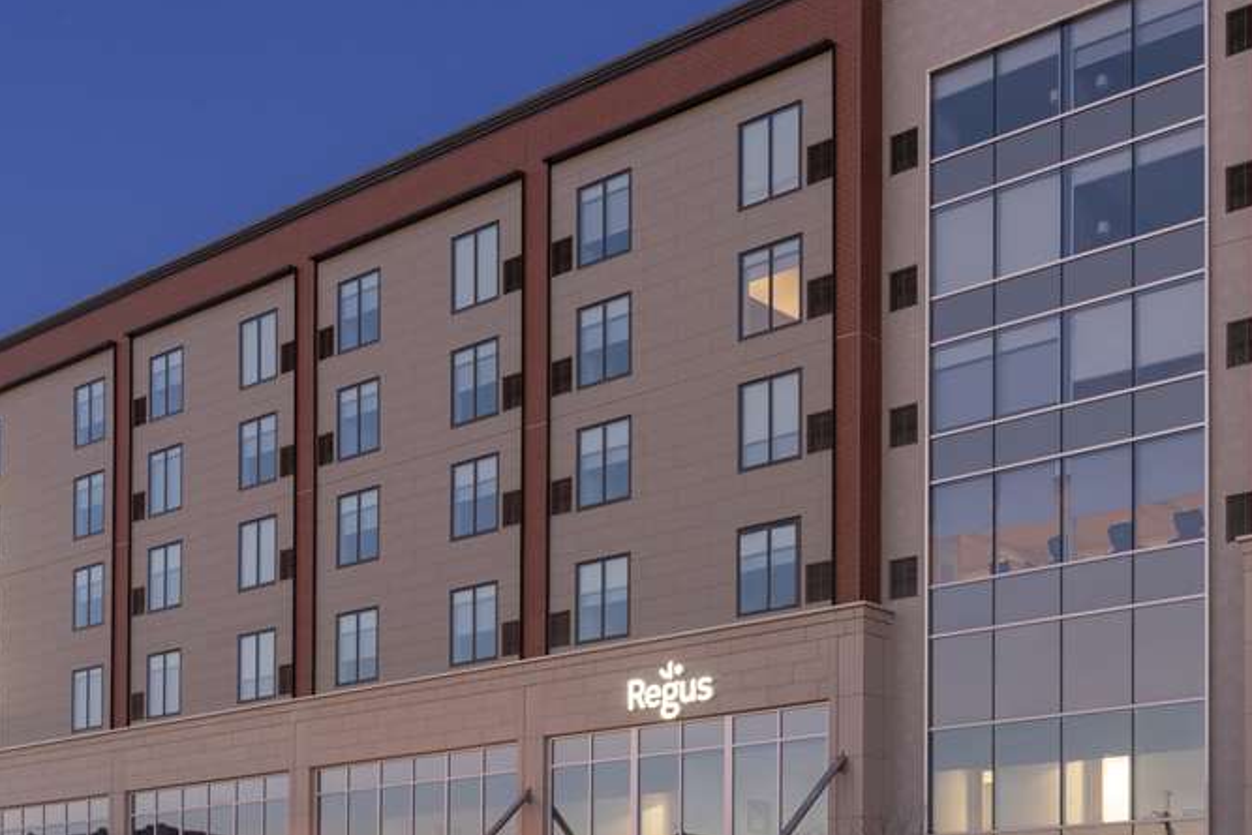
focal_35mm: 46
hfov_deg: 42.3
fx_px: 1600
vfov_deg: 29.0
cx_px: 806
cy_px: 575
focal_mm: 30
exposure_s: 2
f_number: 11
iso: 100
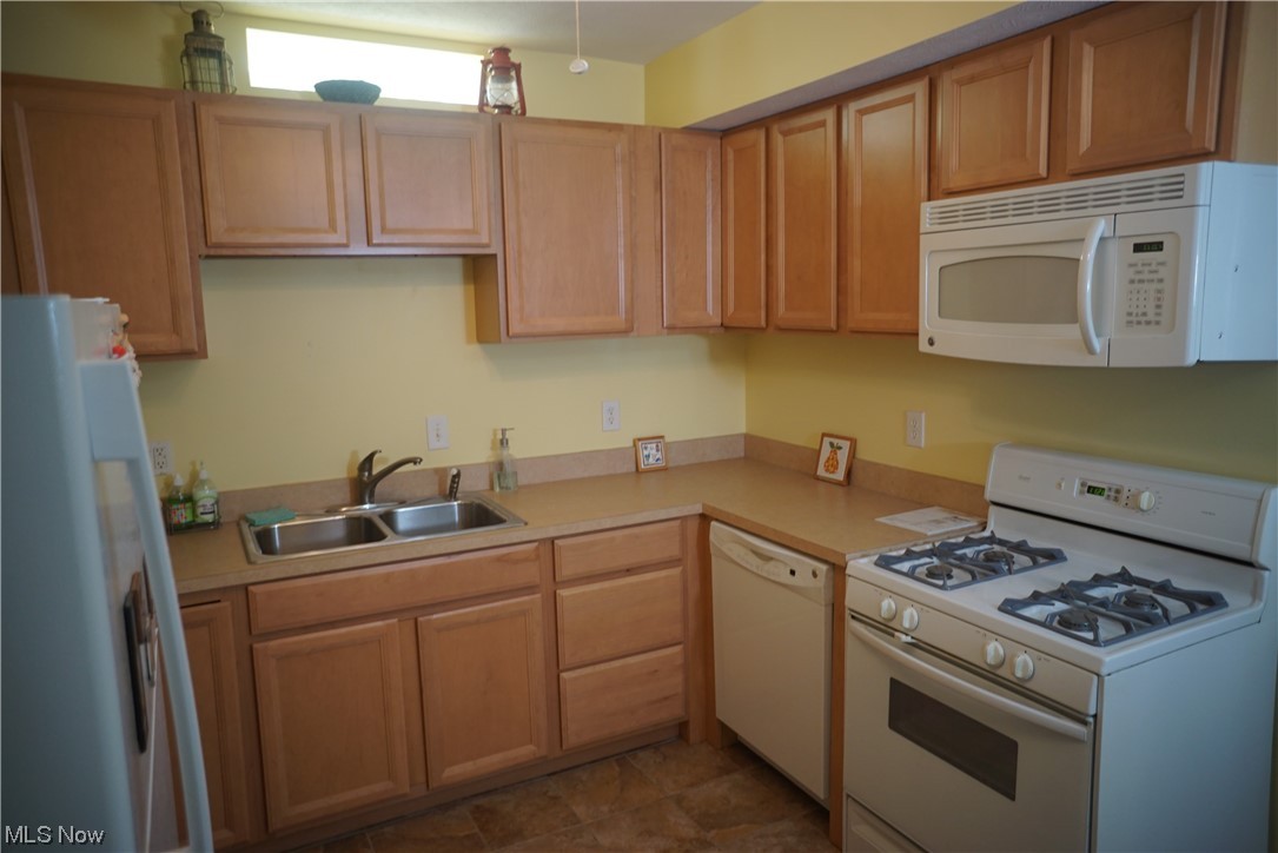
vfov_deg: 53.2
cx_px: 639
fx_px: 852
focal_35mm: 24
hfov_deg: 73.7
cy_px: 426
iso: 400
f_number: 2.8
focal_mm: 16
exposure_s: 1/60
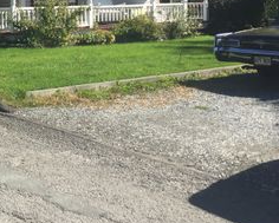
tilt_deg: +0.3
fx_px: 595
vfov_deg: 20.5
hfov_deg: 25.8
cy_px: -7
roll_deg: +0.3
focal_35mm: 72
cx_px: 47
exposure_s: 1/1014
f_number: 2.2
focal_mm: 4.15
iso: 32
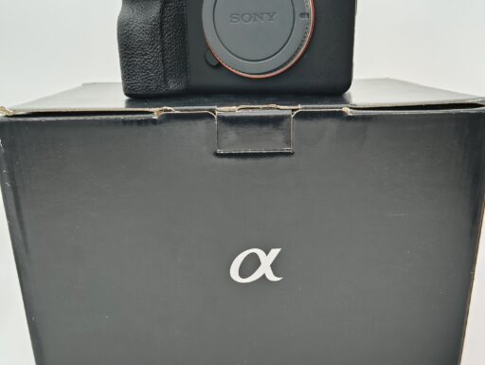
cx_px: 242
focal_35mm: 24
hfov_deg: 71.5
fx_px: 337
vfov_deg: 56.9
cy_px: 182
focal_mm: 5.56
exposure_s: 1/127
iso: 100
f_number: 1.8
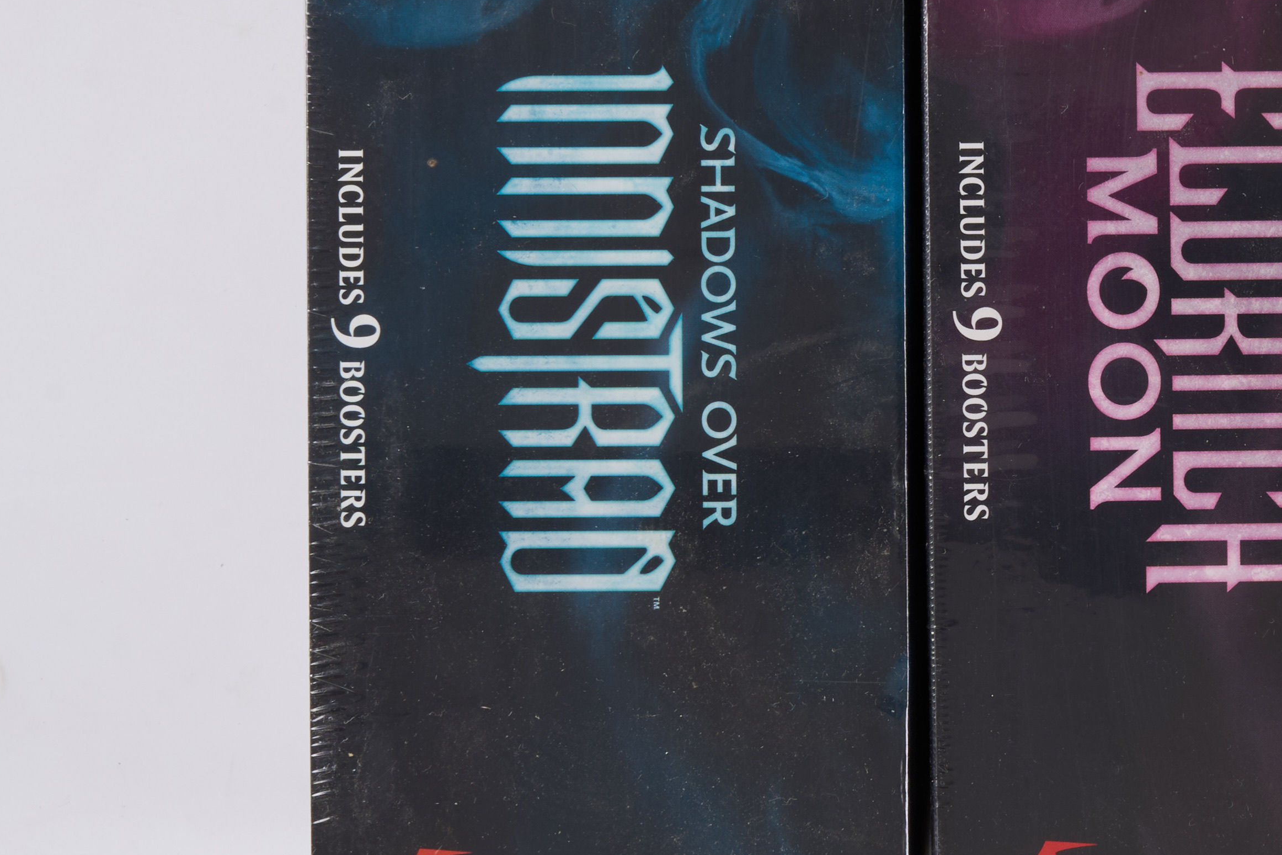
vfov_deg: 11.9
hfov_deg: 17.5
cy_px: 323
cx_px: 1227
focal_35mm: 115
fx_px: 4095
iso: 100
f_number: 16
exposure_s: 1/3
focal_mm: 39
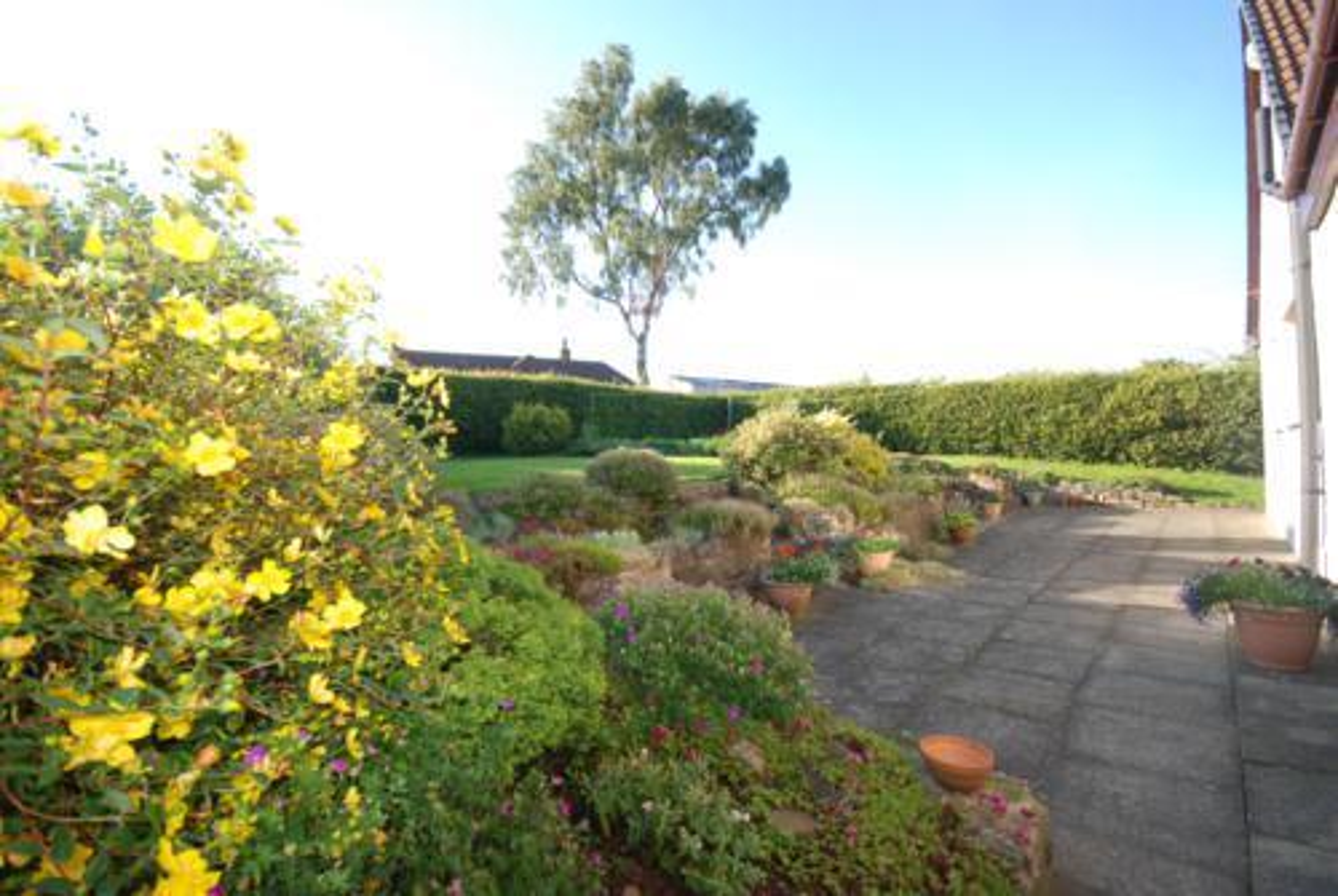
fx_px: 558
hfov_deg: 100.3
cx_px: 669
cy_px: 448
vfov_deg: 77.5
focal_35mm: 15
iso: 400
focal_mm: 10
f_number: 7.1
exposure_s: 1/200
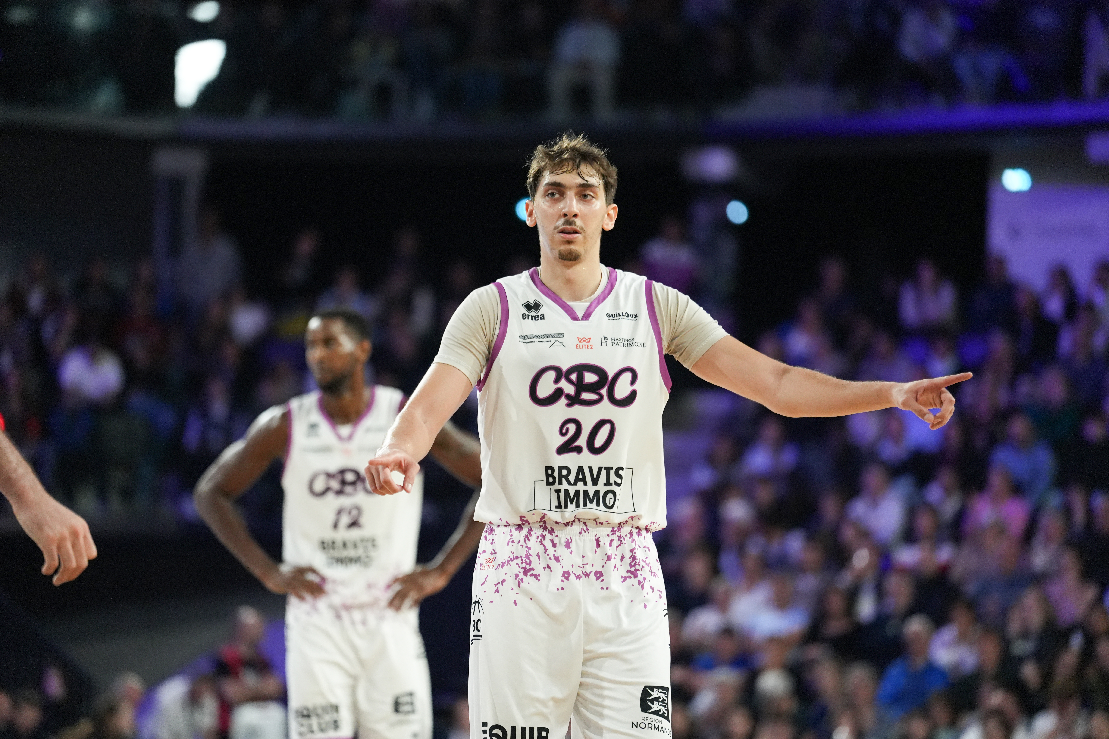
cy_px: 370
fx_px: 5406
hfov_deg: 11.7
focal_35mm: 176
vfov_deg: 7.8
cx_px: 554
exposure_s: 1/2000
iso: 5000
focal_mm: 175.5
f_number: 2.8
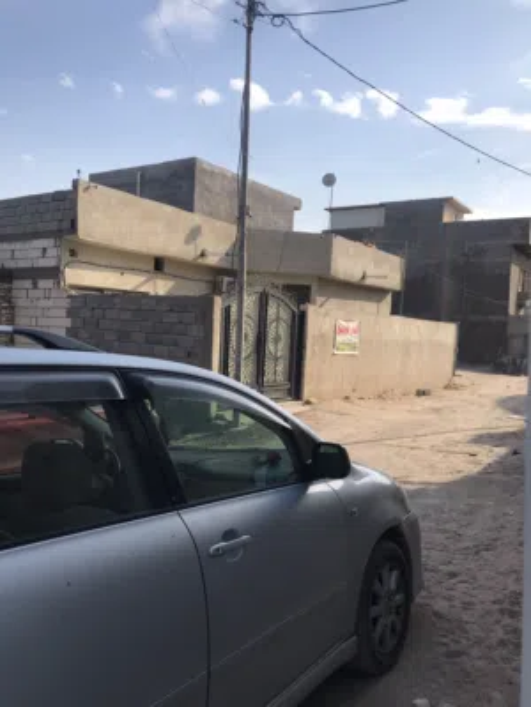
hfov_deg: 49.7
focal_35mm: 28
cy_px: 354
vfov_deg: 63.4
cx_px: 266
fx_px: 573
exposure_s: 1/2336
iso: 20
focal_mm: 3.99
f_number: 1.8
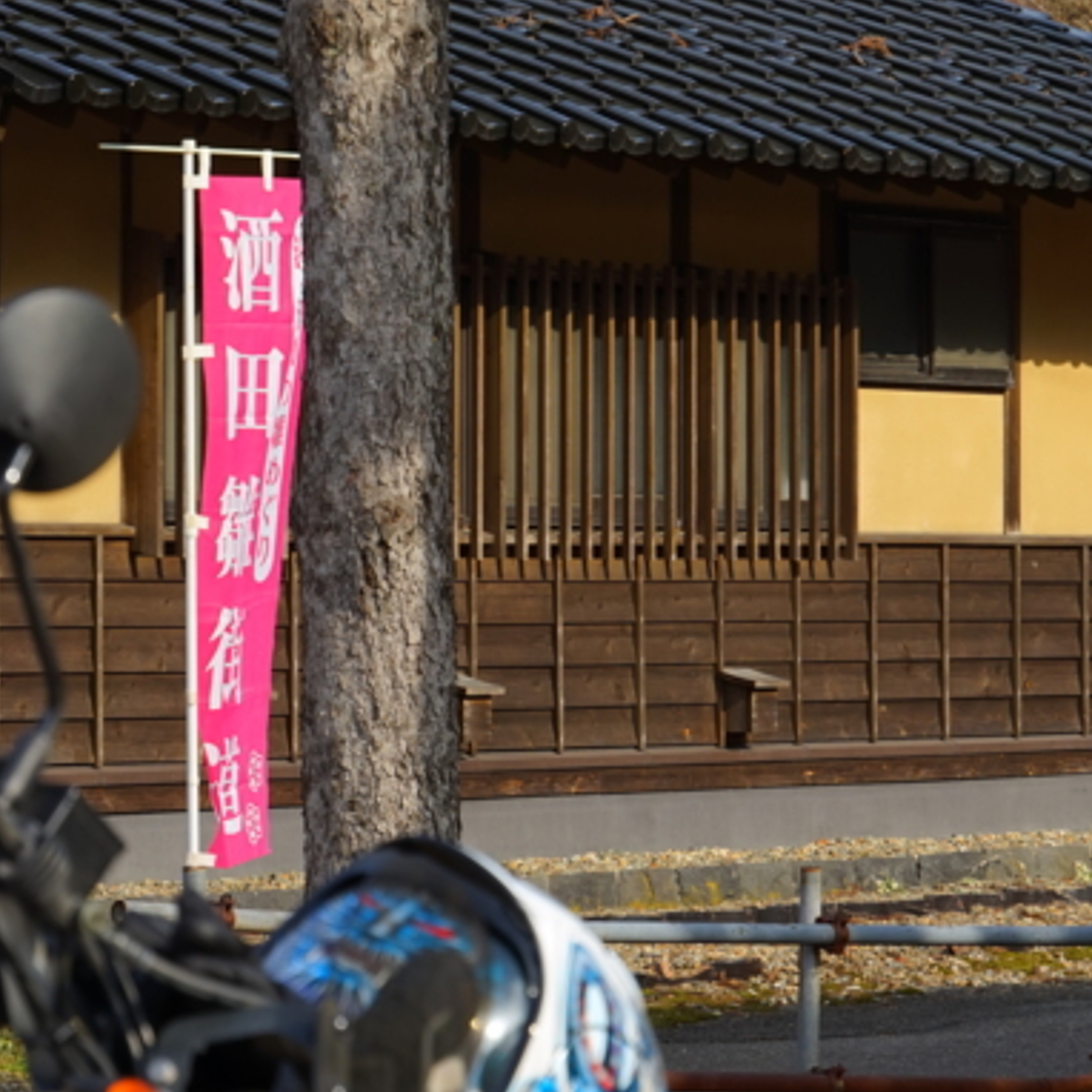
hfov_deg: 9.0
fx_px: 6924
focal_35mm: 194
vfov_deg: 9.0
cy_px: 582
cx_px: 775
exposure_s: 1/200
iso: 100
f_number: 8
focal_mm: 73
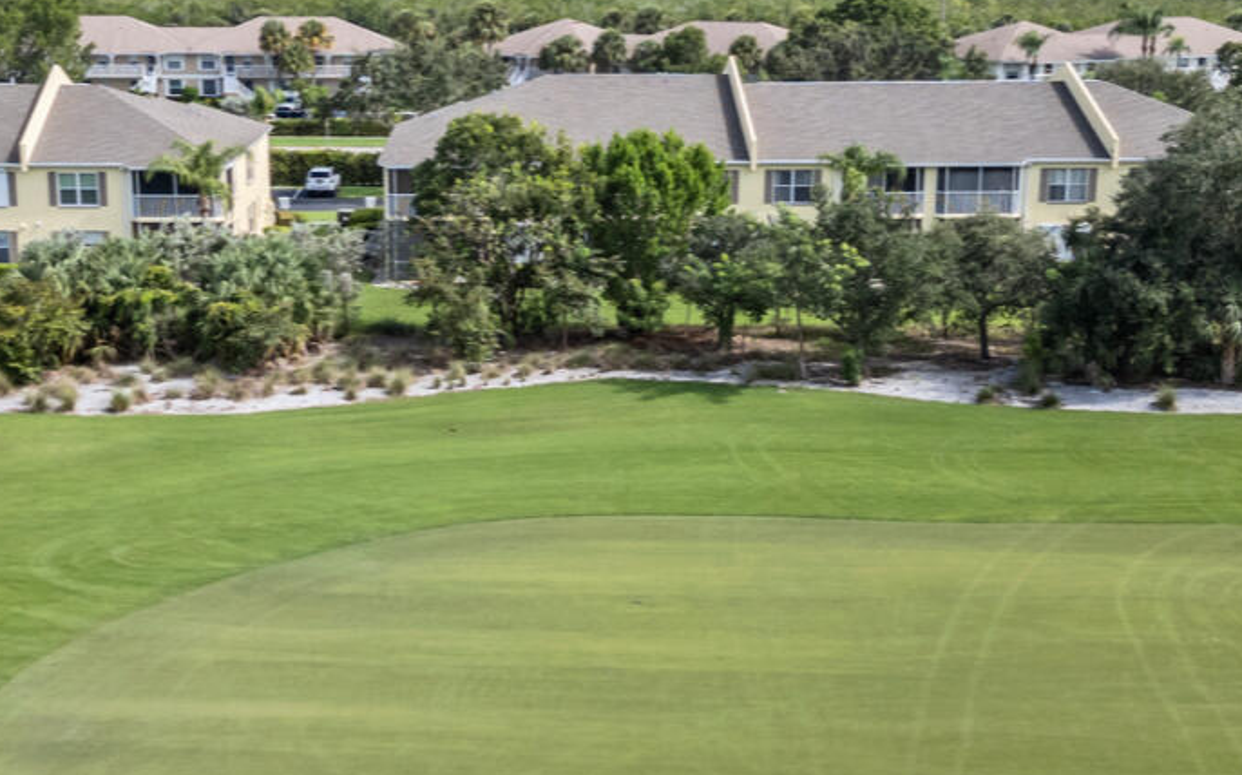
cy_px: 335
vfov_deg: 33.5
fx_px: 1286
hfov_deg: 51.2
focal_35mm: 38
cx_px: 496
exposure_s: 1/4000
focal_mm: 6.72
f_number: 1.7
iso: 110
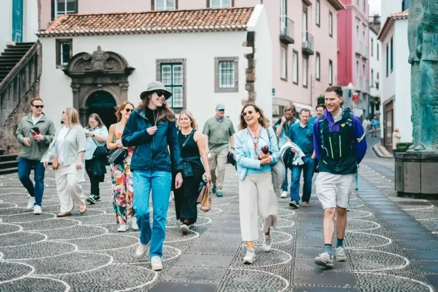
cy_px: 146
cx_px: 219
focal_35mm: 50
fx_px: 608
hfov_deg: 39.6
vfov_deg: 27.0
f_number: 1.8
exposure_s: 1/1000
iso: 125
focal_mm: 50
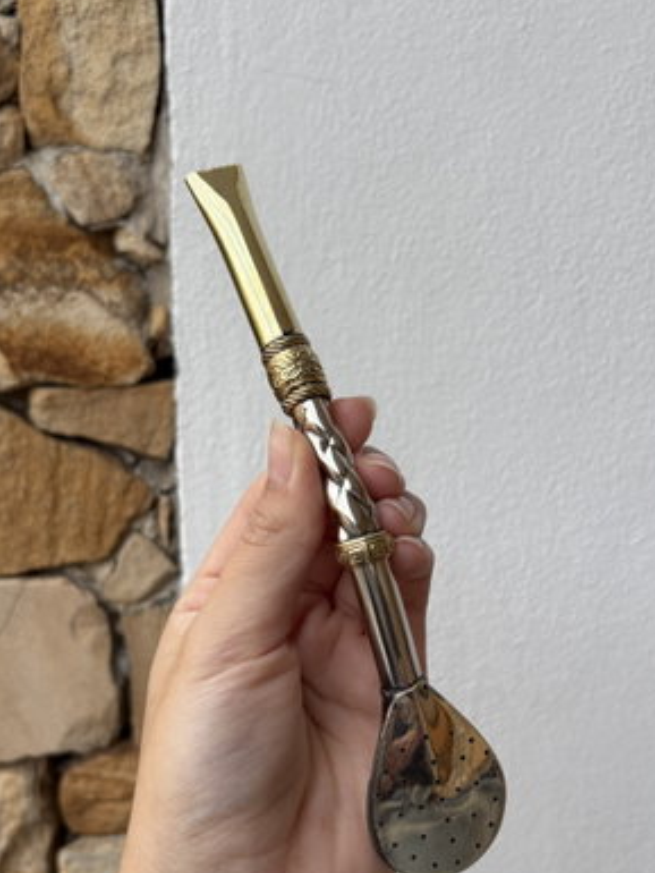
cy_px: 477
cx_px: 304
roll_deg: -1.0
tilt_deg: -13.9
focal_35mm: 36
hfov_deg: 39.7
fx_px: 908
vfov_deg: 51.3
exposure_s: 1/323
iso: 40
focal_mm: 5.96
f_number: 1.6
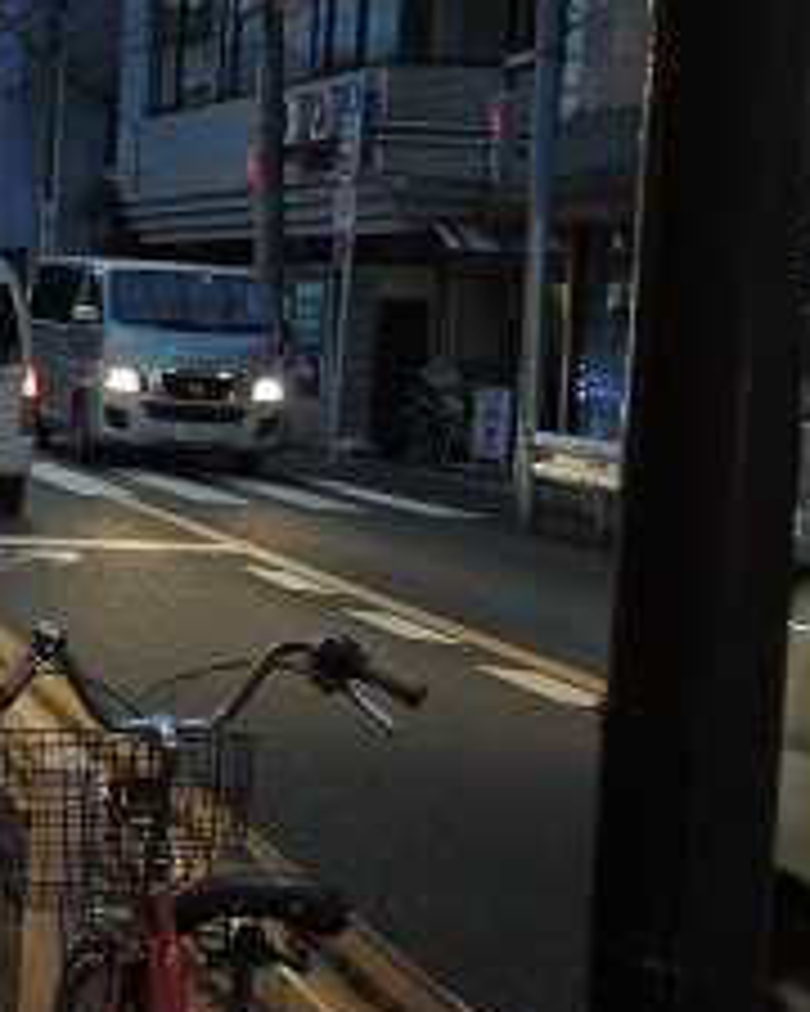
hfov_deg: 15.5
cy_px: 360
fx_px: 2727
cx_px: -418
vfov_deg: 21.0
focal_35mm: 91
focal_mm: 7.6
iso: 280
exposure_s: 1/50
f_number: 2.5
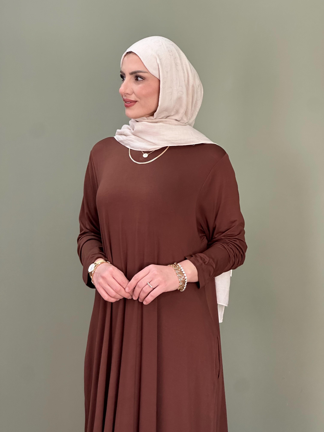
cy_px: 216
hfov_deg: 19.1
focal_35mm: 77
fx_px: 961
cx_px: 162
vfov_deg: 25.3
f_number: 2.8
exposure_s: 1/100
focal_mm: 9
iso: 160
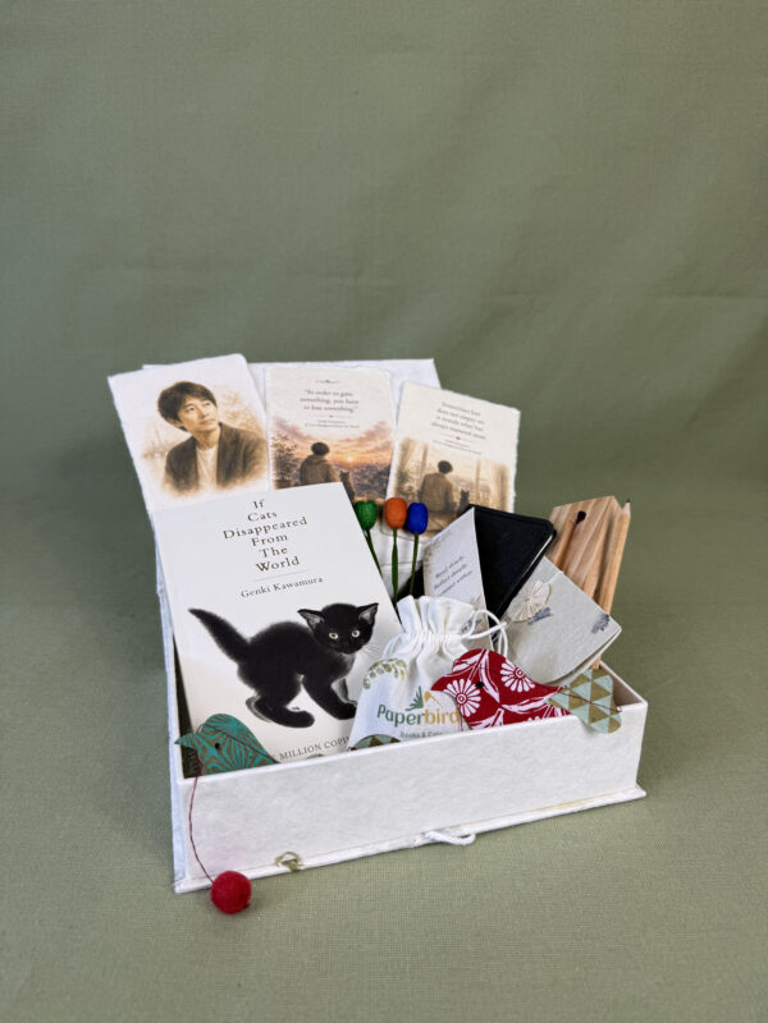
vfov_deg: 71.6
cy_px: 512
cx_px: 384
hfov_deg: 56.8
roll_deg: -1.1
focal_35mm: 24
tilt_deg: -17.6
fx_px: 710
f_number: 1.78
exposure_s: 1/121
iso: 64
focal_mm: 6.76
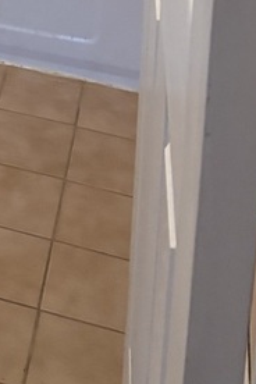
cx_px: -232
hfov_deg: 11.7
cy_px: -351
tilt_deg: -16.0
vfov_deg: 15.8
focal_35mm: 106
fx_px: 1131
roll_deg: +0.8
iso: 250
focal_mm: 5.96
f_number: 1.6
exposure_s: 1/60
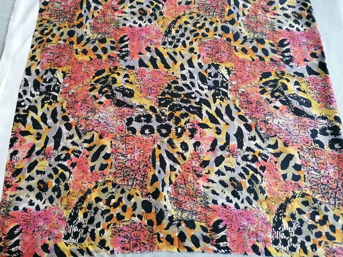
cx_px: 172
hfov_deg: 65.3
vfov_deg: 51.4
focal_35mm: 27
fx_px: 268
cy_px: 128
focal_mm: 4.75
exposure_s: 1/50
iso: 125
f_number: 1.8
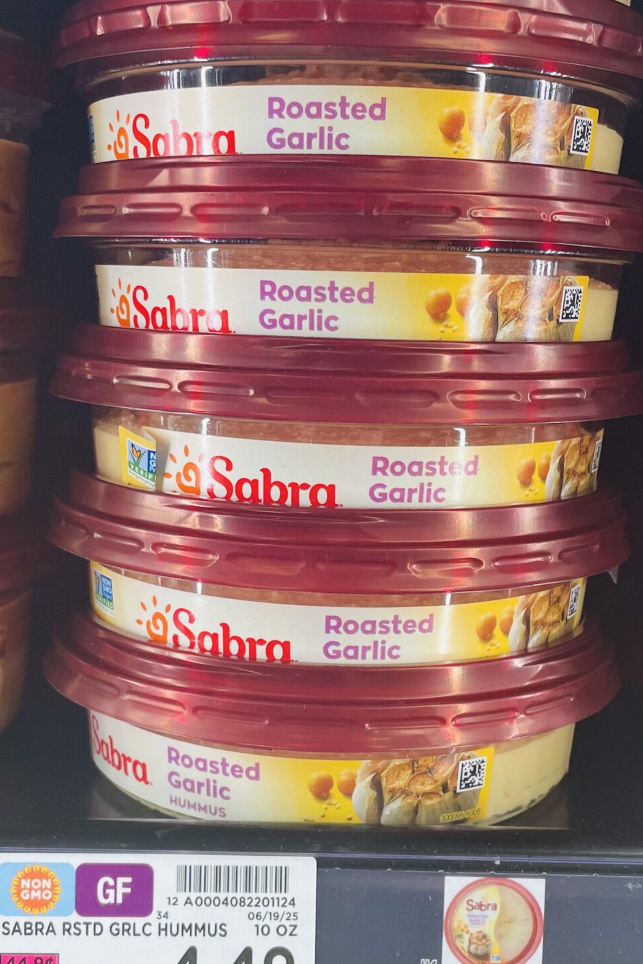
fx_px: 1286
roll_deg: -1.4
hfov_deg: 28.1
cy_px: 533
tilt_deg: -10.6
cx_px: 318
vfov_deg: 41.1
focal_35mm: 48
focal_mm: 4.2
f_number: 1.6
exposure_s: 1/120
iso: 64
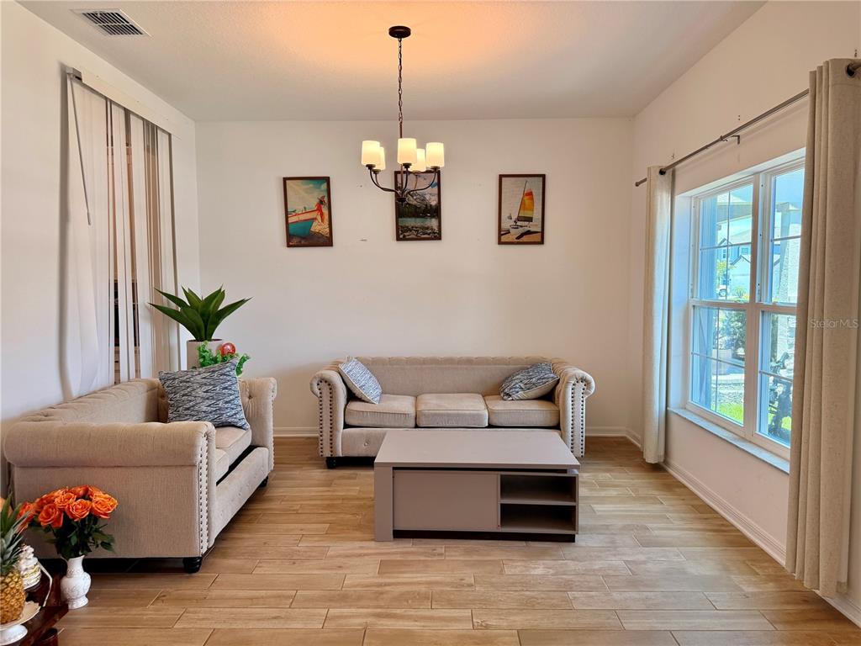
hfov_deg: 71.6
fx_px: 597
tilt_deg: -4.3
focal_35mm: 24
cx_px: 430
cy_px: 323
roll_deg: +0.4
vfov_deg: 56.8
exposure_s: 1/195
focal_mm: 6.76
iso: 125
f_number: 1.78
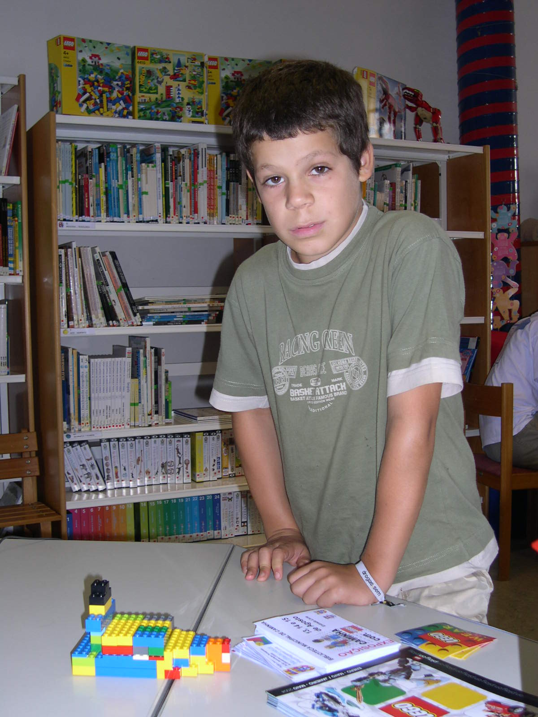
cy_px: 358
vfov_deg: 44.8
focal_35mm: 42
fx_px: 870
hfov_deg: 34.3
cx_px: 269
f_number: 2.9
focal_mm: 9
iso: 100
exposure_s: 1/60
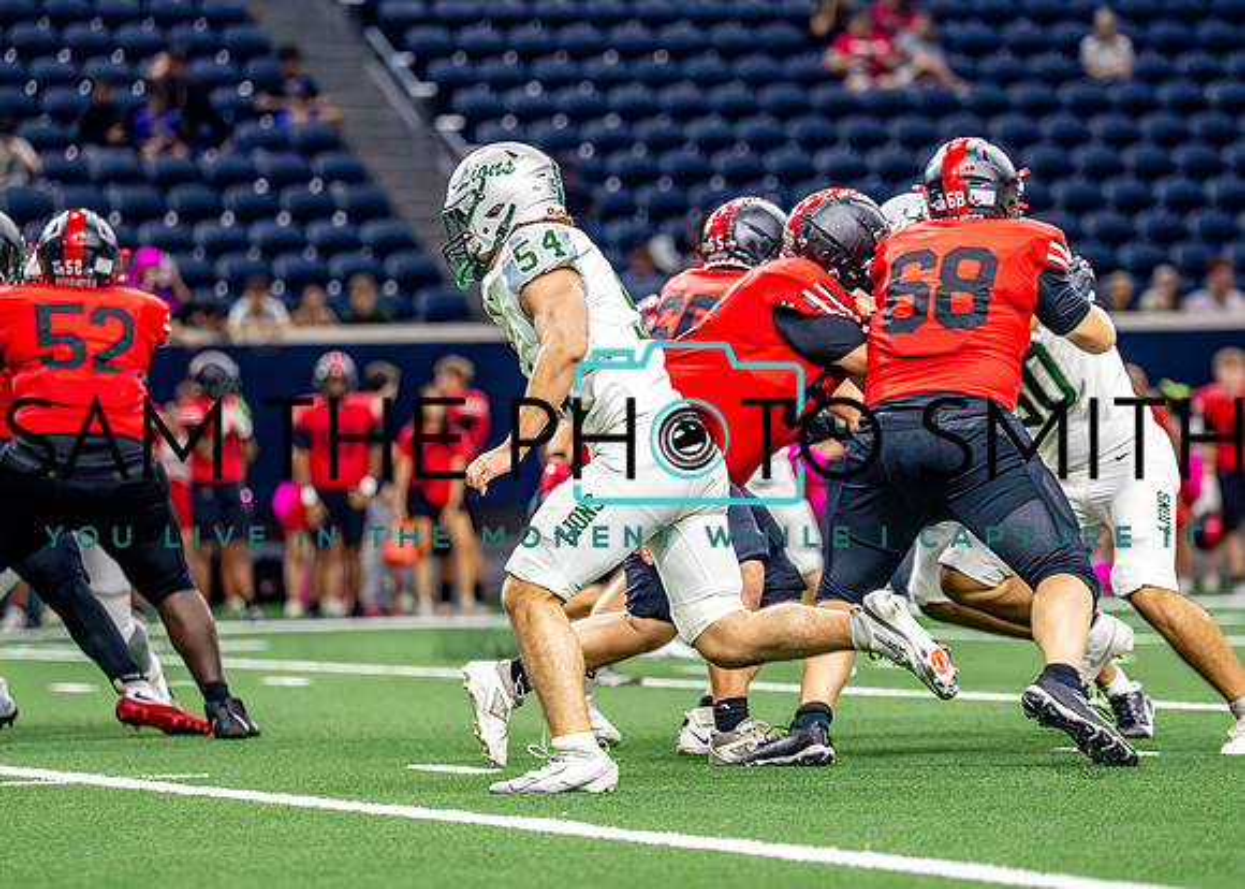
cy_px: 451
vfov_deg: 6.3
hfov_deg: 8.9
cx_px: 738
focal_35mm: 227
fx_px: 8029
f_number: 2.8
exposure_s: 1/1600
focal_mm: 152
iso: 5000
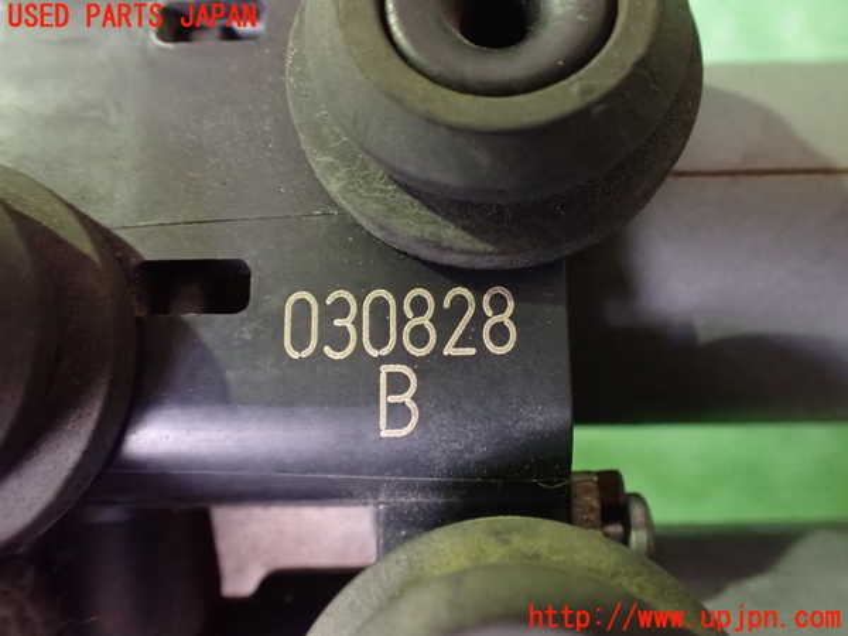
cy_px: 318
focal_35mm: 30
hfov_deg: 60.0
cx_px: 424
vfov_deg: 46.8
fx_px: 735
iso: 1250
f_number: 2.3
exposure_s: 1/30
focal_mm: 5.4
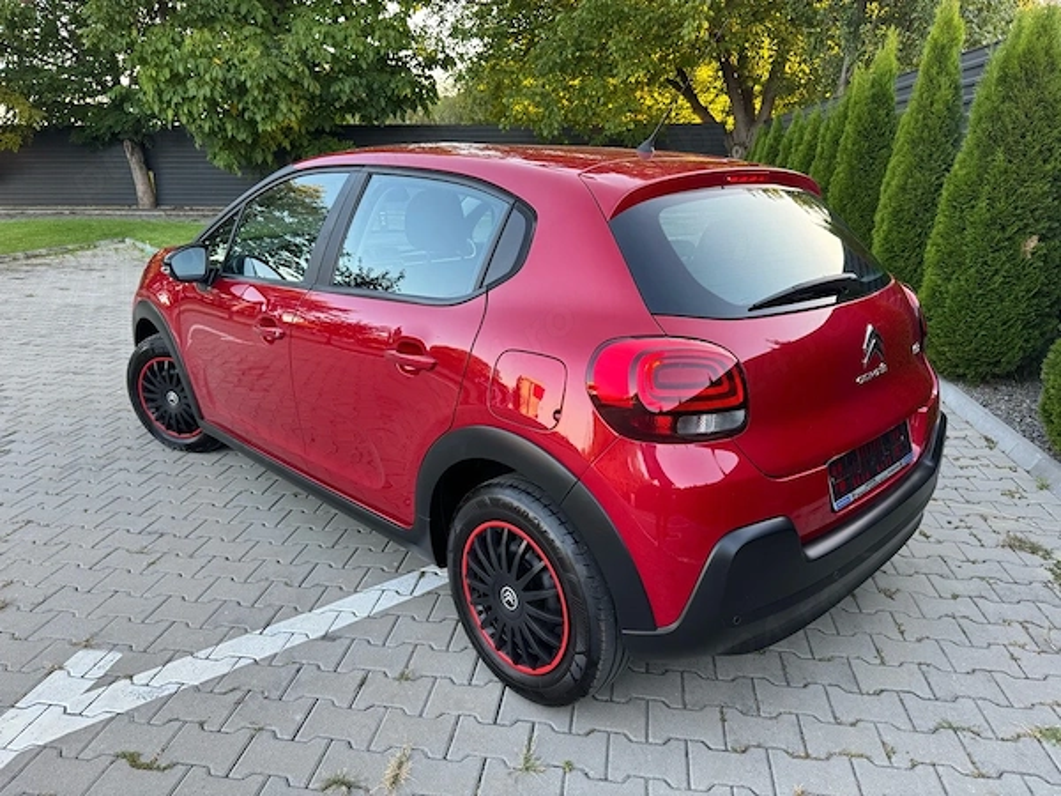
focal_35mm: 24
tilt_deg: -16.2
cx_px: 530
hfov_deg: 71.6
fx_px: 736
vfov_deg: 56.8
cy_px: 398
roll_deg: +0.3
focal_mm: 6.76
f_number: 1.78
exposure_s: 1/121
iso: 100
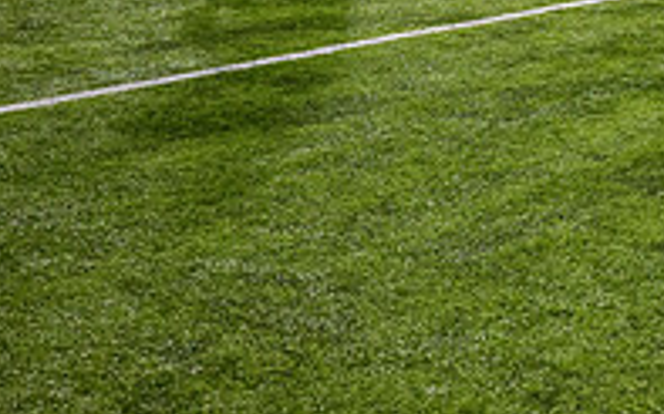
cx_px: 924
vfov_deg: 14.8
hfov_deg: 21.6
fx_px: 1520
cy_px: -146
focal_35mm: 84
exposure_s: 1/500
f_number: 3.2
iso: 1250
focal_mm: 28
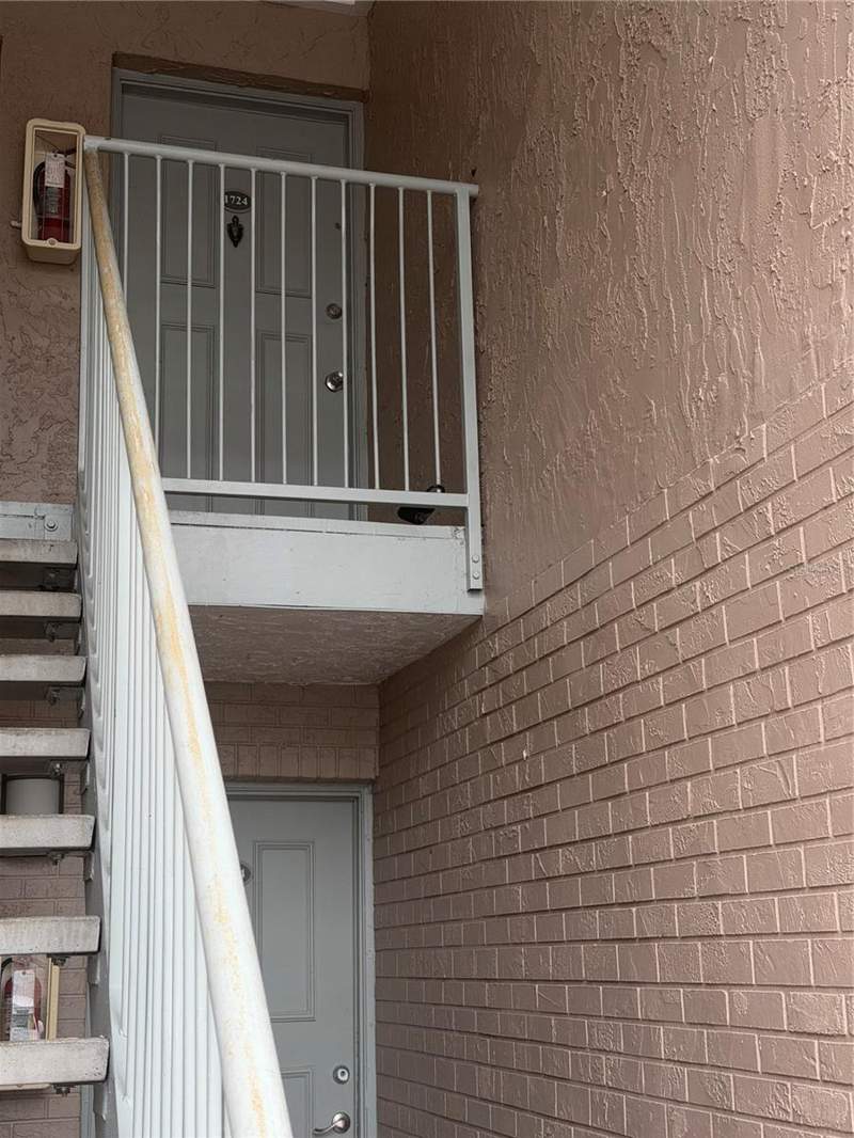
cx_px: 427
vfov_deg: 39.6
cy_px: 569
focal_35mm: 48
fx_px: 1578
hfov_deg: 30.3
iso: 100
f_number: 1.78
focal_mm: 6.76
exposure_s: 1/60
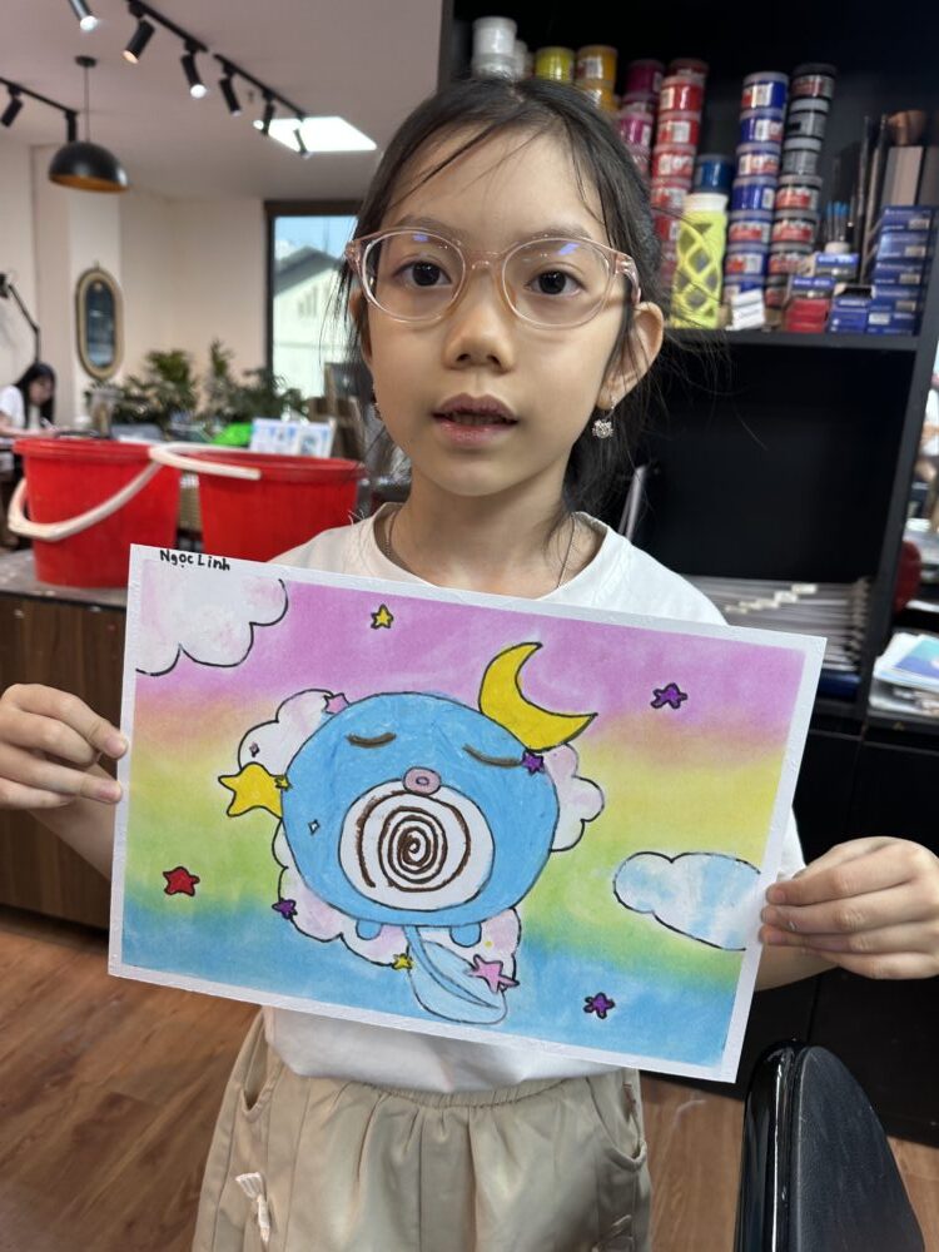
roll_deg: -3.2
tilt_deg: -13.6
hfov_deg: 56.8
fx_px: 868
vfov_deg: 71.6
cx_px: 470
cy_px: 626
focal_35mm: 24
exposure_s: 1/100
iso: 100
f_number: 1.78
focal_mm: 6.86
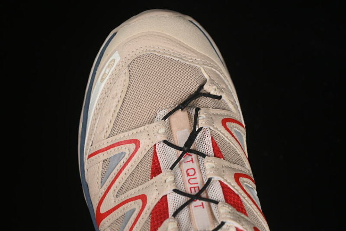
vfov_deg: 18.2
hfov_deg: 27.0
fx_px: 721
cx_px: 173
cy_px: 116
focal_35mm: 75
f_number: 7.1
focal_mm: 50
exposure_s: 1/80
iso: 160
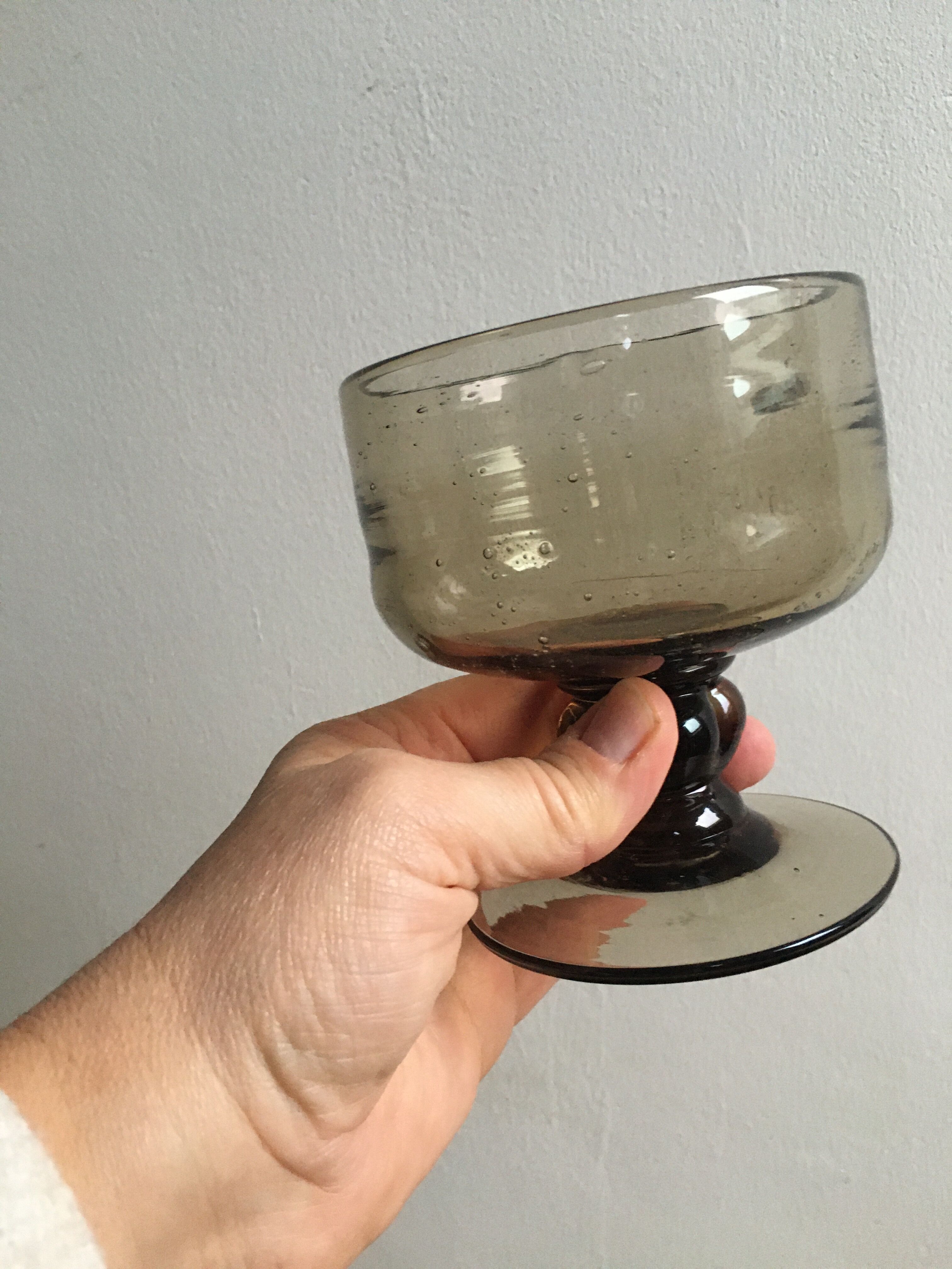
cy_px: 634
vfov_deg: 61.7
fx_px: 1063
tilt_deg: -19.5
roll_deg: +5.6
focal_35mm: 29
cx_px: 476
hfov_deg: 48.2
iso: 200
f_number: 2.2
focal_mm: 4.15
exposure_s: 1/17
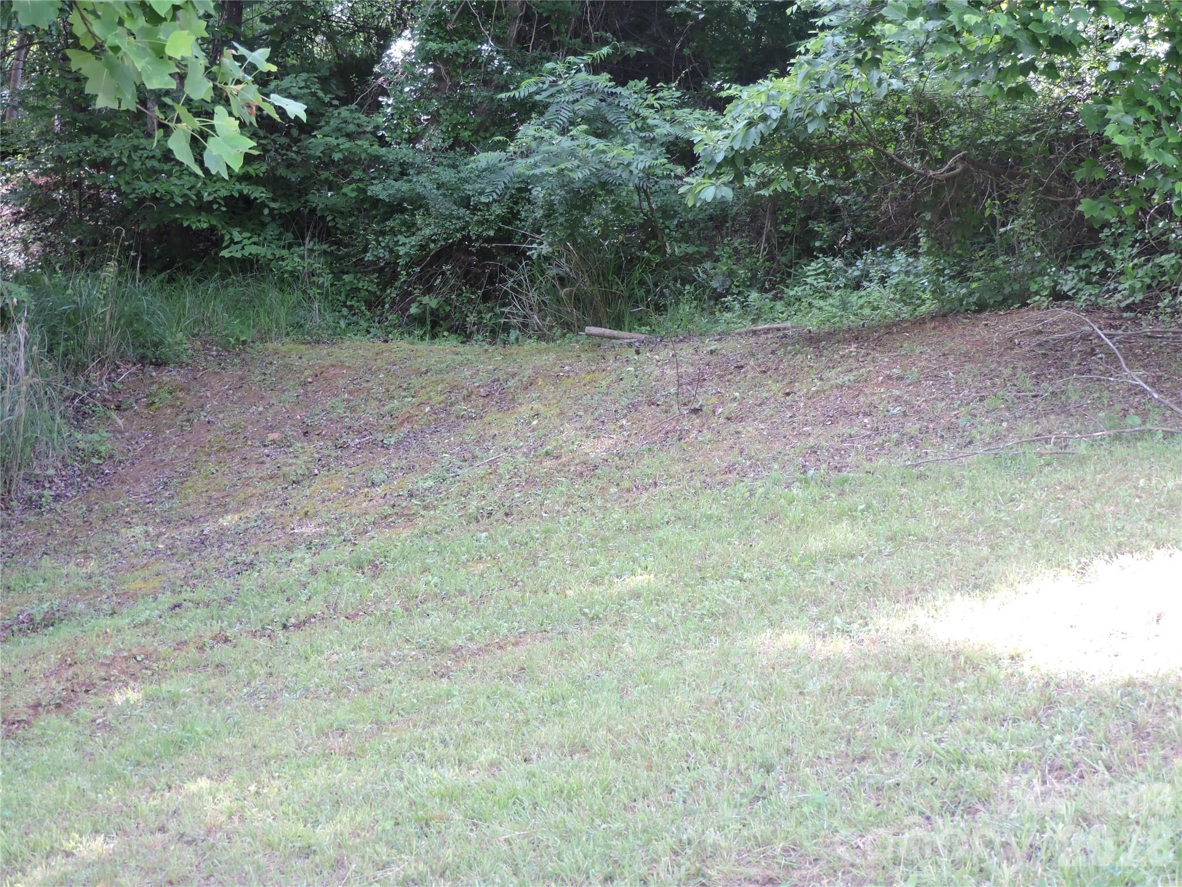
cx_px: 591
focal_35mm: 75
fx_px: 2561
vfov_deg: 19.6
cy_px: 444
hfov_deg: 26.0
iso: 220
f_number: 3.9
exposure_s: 1/100
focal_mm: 13.4
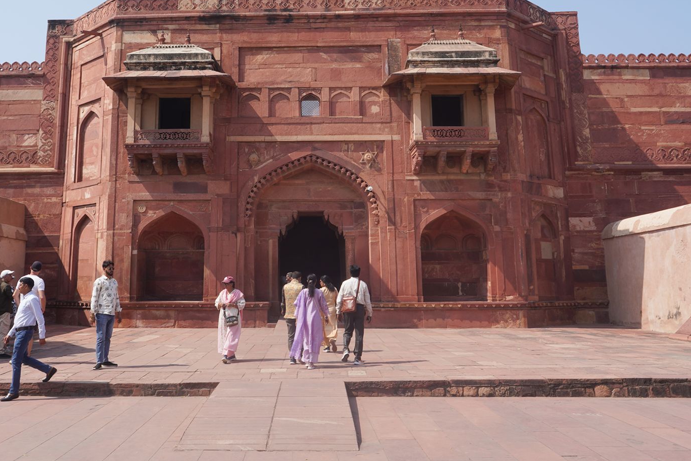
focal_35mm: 35
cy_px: 139
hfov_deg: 54.3
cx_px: 309
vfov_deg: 37.3
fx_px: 672
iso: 100
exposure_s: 1/100
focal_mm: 24
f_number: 14
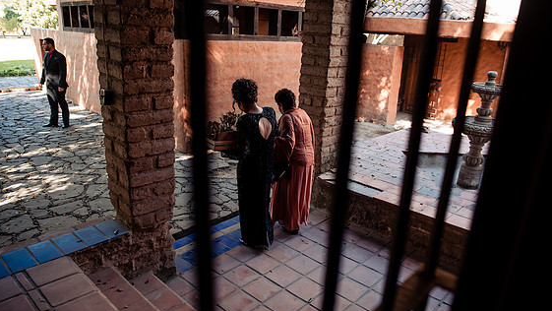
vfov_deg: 44.4
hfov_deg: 71.9
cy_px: 158
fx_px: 381
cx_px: 280
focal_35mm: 26
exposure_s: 1/400
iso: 800
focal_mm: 24
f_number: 2.8
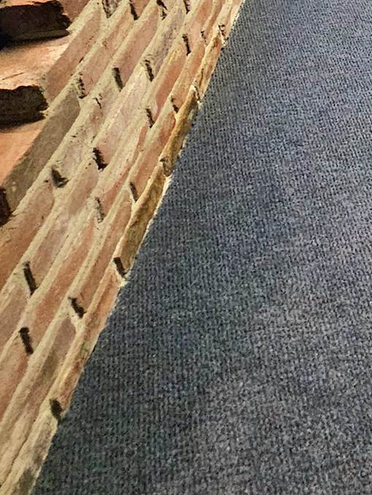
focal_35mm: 44
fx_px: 630
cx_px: 571
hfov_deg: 24.6
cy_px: -187
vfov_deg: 30.8
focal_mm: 2.2
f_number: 2.2
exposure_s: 1/24
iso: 800
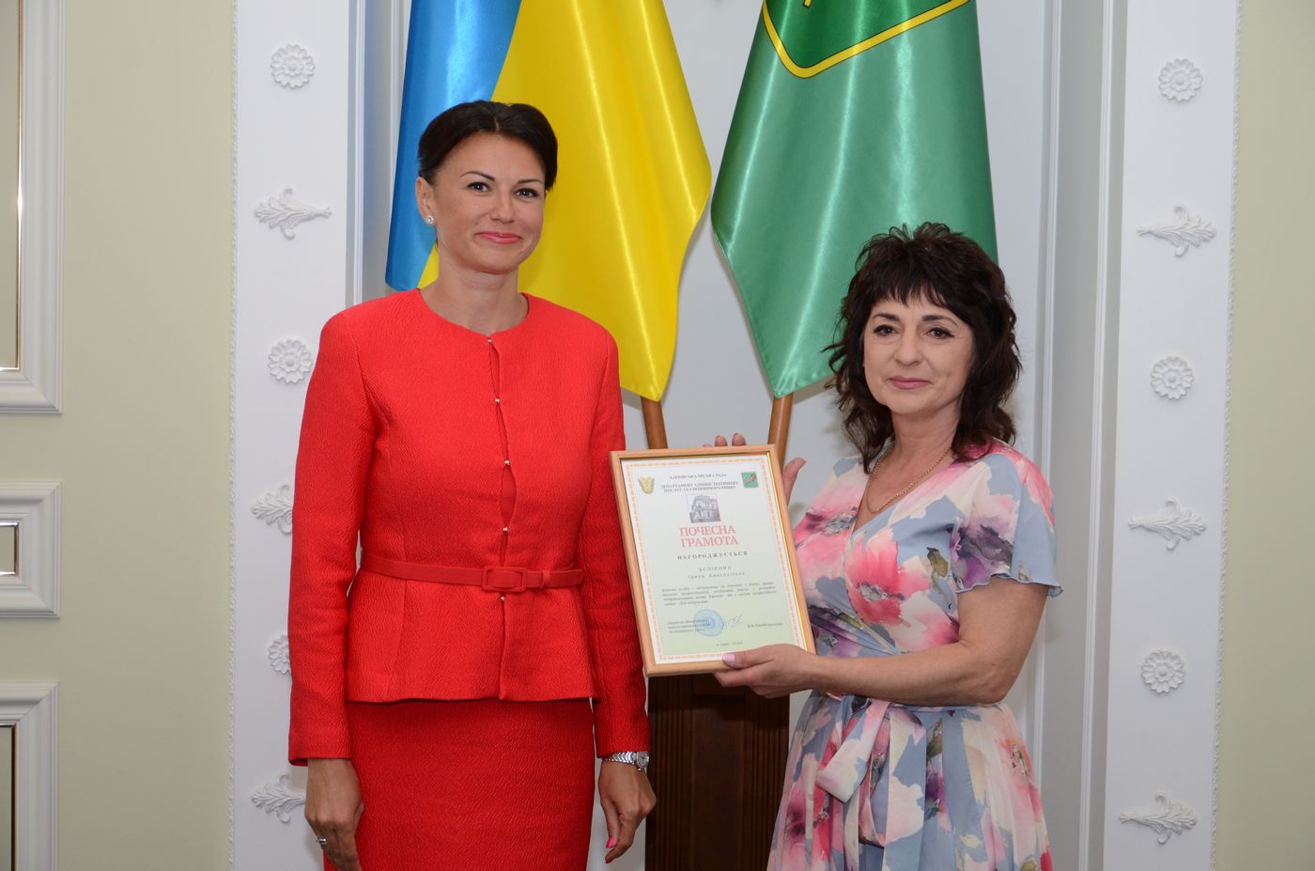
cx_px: 658
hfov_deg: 28.1
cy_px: 436
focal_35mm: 72
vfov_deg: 18.8
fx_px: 2624
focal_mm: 48
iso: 800
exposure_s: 1/250
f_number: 4.8
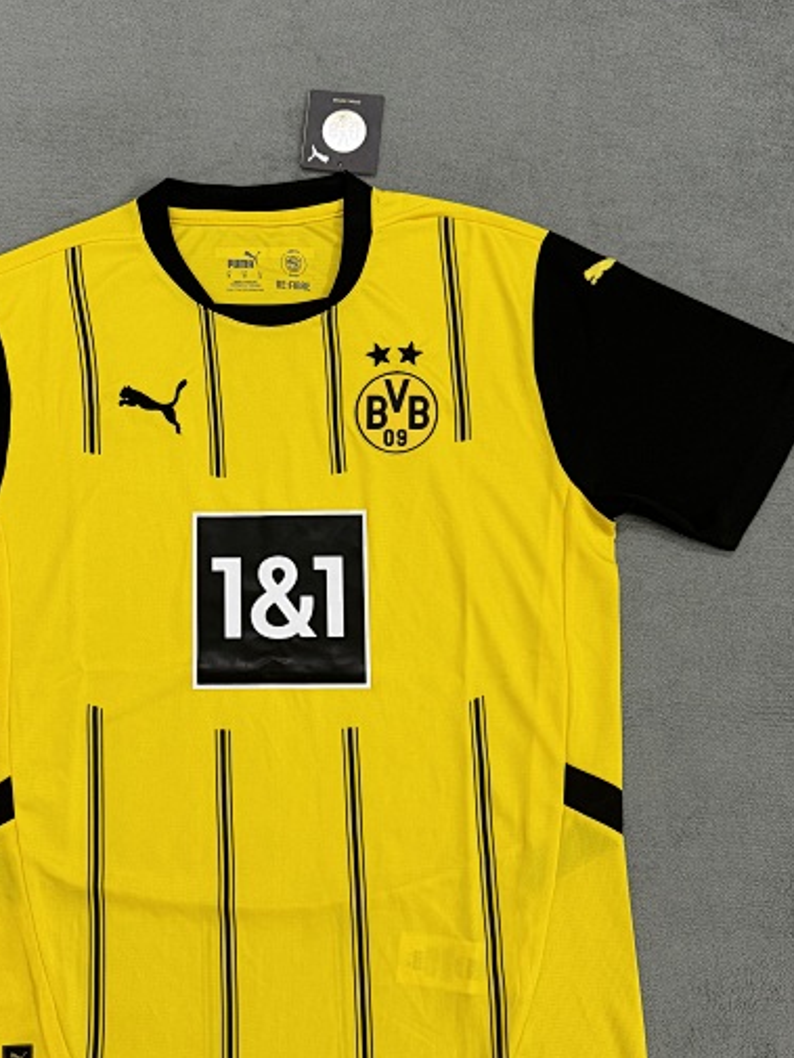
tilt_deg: -82.1
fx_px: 1162
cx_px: 279
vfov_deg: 48.9
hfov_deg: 37.4
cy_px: 564
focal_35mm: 38
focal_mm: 6.76
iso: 200
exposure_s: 1/100
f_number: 1.78
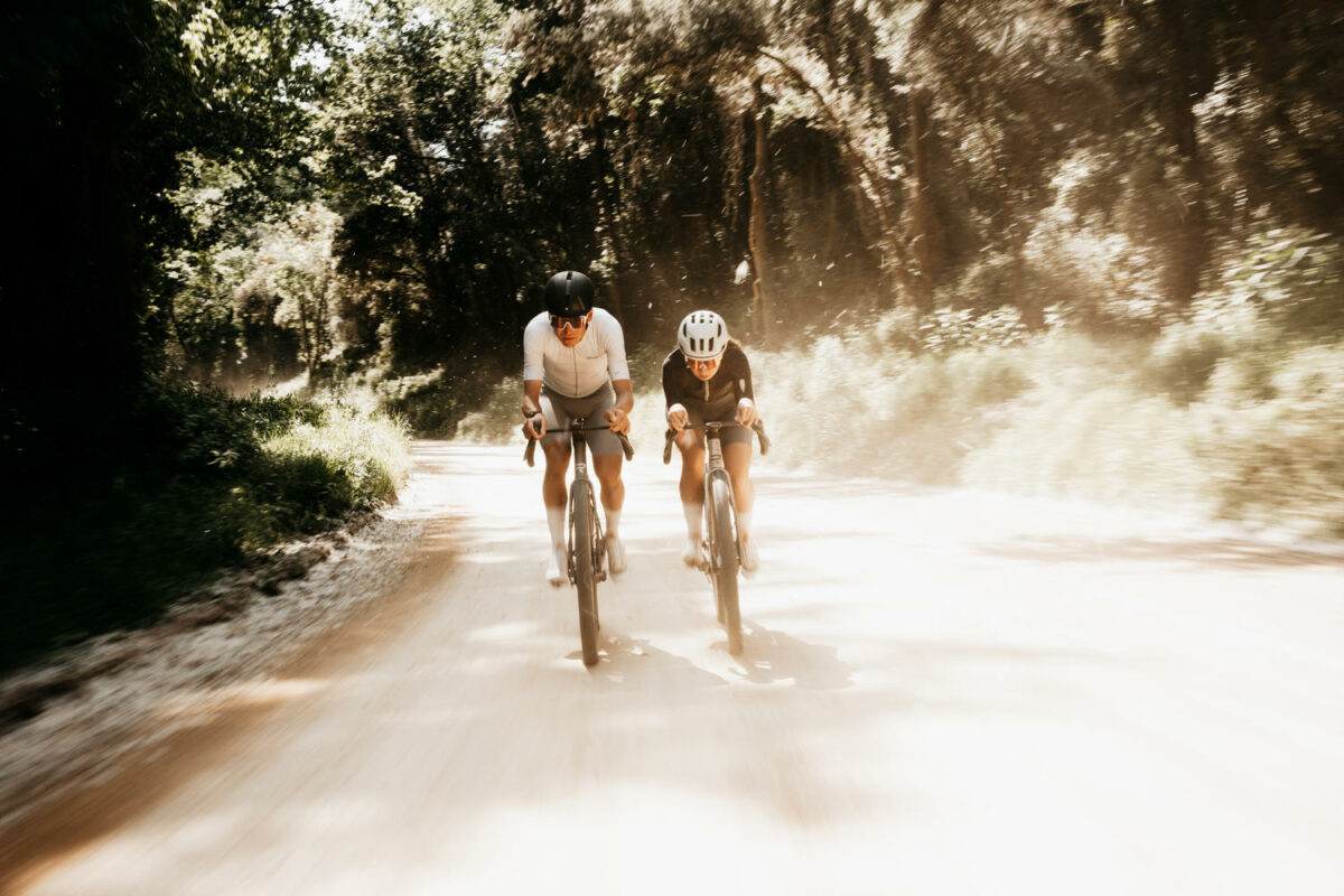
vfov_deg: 30.1
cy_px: 448
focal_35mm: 45
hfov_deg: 44.0
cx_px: 672
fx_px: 1665
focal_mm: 44.6
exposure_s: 1/50
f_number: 13
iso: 80
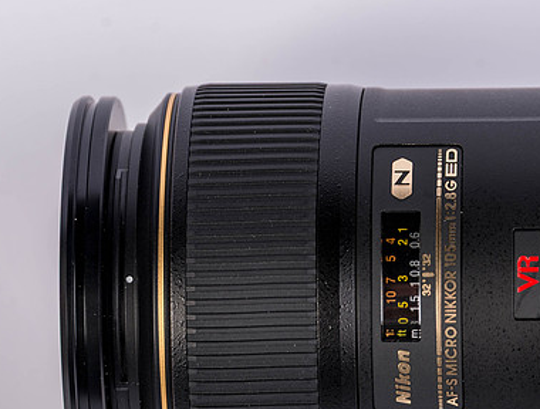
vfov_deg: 2.8
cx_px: 383
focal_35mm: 539
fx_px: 8440
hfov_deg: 3.7
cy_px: 389
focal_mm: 250
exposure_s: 1/200
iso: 100
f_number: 8
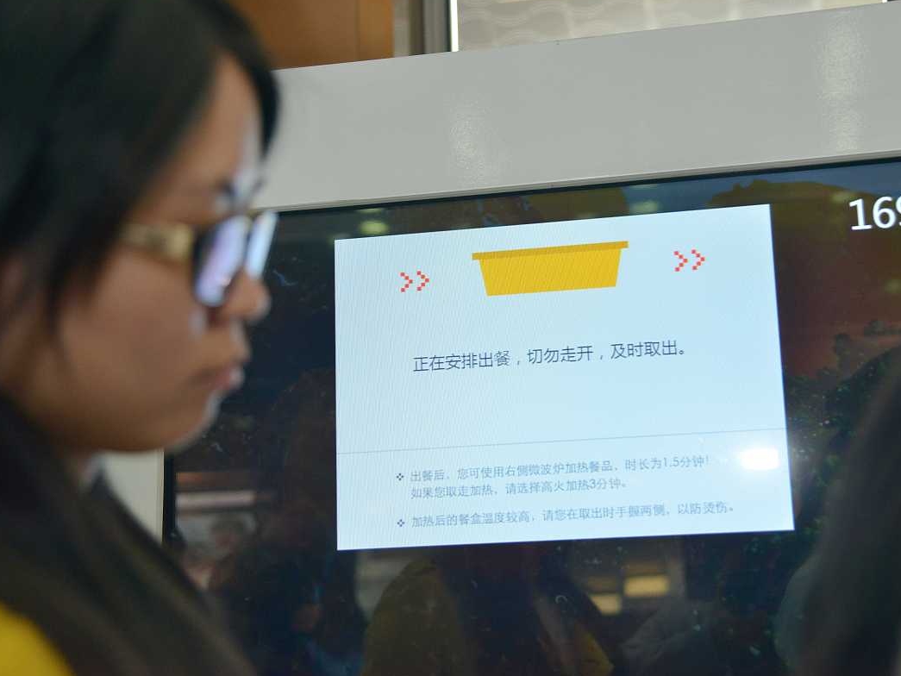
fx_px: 1380
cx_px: 512
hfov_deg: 36.1
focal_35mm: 53
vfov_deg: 27.5
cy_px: 335
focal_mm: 48
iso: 800
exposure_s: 1/200
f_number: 3.5
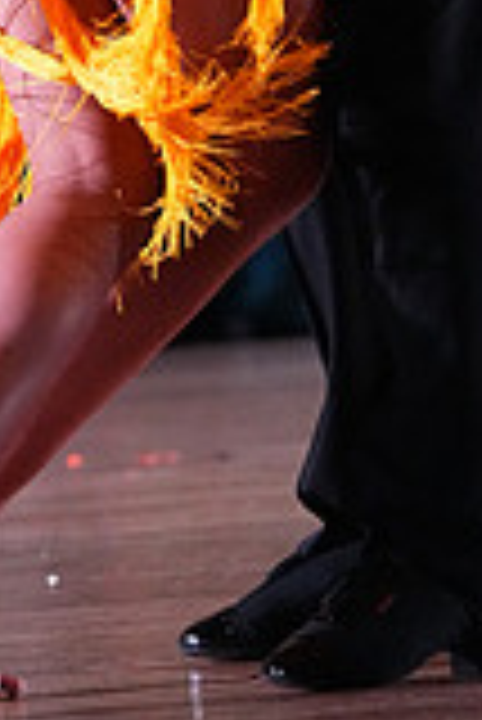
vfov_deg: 3.3
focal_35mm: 622
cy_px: -441
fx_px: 12464
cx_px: 74
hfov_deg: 2.2
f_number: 5.6
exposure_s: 1/400
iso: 10000
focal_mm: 172
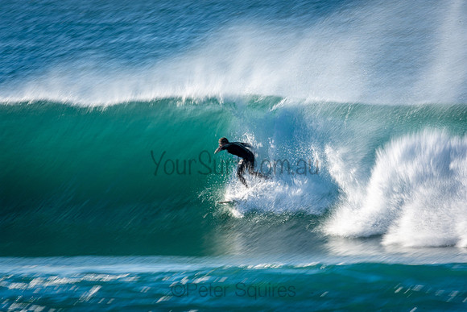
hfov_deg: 2.7
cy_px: 156
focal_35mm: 750
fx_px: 9731
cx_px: 234
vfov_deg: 1.8
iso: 100
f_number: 25
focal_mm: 500
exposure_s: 1/30
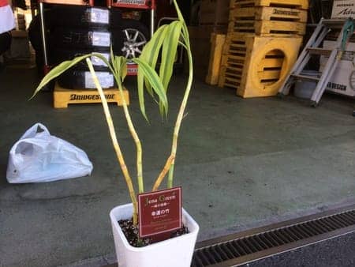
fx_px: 308
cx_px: 178
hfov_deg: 59.9
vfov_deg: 46.8
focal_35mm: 30
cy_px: 134
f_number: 2.2
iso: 40
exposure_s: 1/120
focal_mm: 4.12
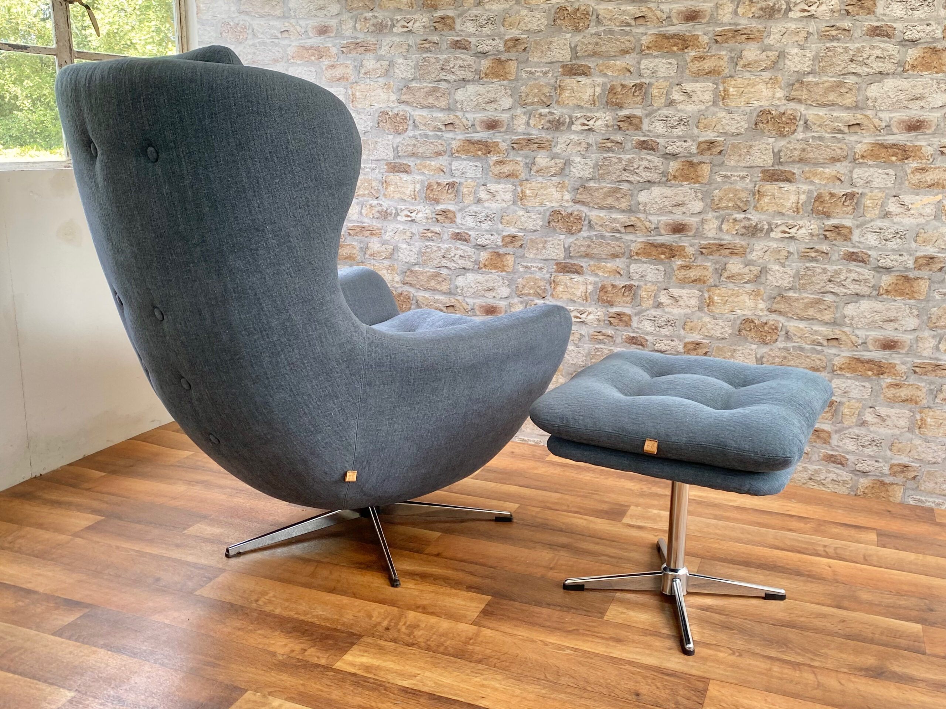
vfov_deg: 53.1
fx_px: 711
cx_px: 473
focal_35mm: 26
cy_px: 354
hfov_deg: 67.3
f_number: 1.8
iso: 64
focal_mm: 4.25
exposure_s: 1/122
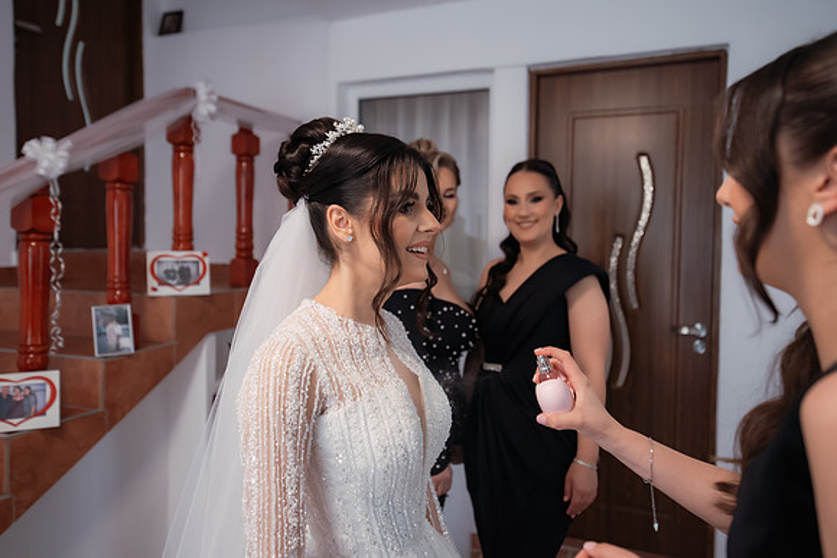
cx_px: 418
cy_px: 279
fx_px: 698
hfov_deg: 61.9
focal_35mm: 30
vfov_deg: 43.6
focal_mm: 30
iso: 1600
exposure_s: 1/250
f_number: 3.2
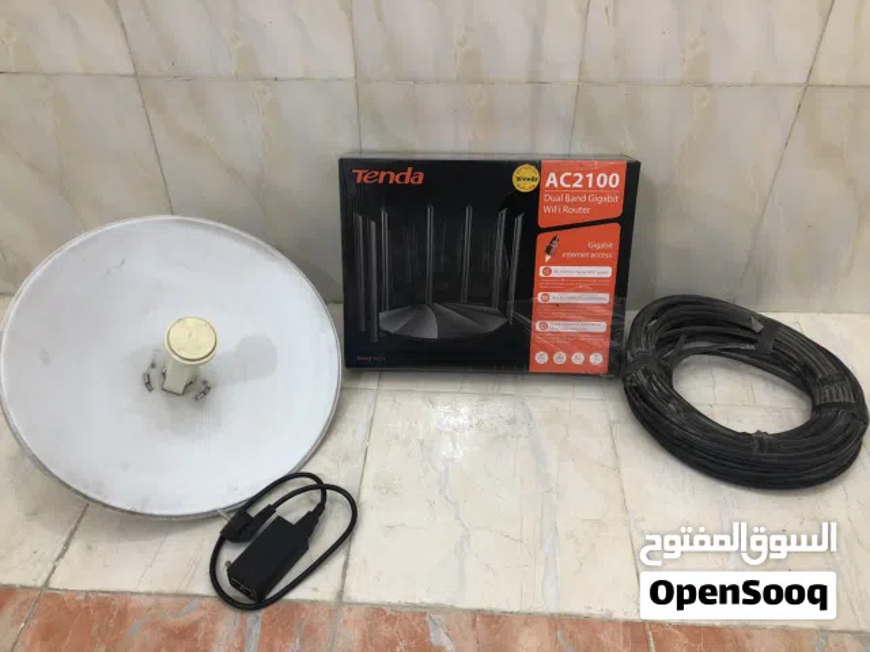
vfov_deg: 49.7
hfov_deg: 63.4
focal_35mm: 28
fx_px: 704
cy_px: 326
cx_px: 435
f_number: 1.8
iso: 25
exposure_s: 1/30
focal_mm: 4
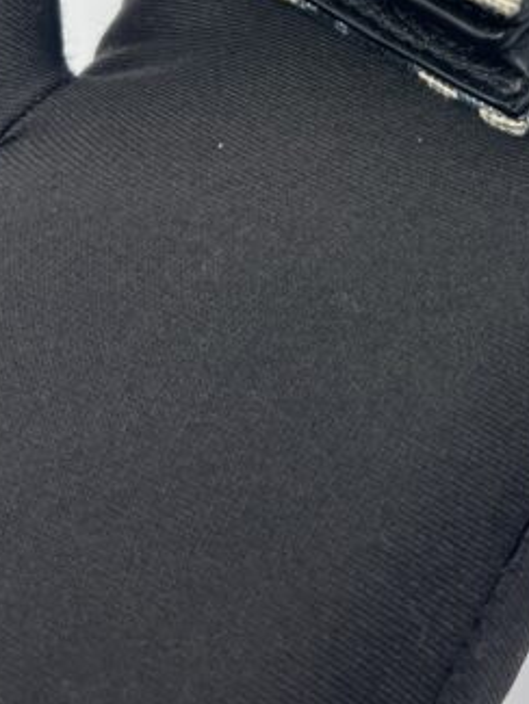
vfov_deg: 21.9
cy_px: -158
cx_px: 488
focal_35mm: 82
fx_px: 1670
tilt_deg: -45.6
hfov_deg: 17.7
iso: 40
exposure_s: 1/100
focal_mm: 5.7
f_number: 1.5
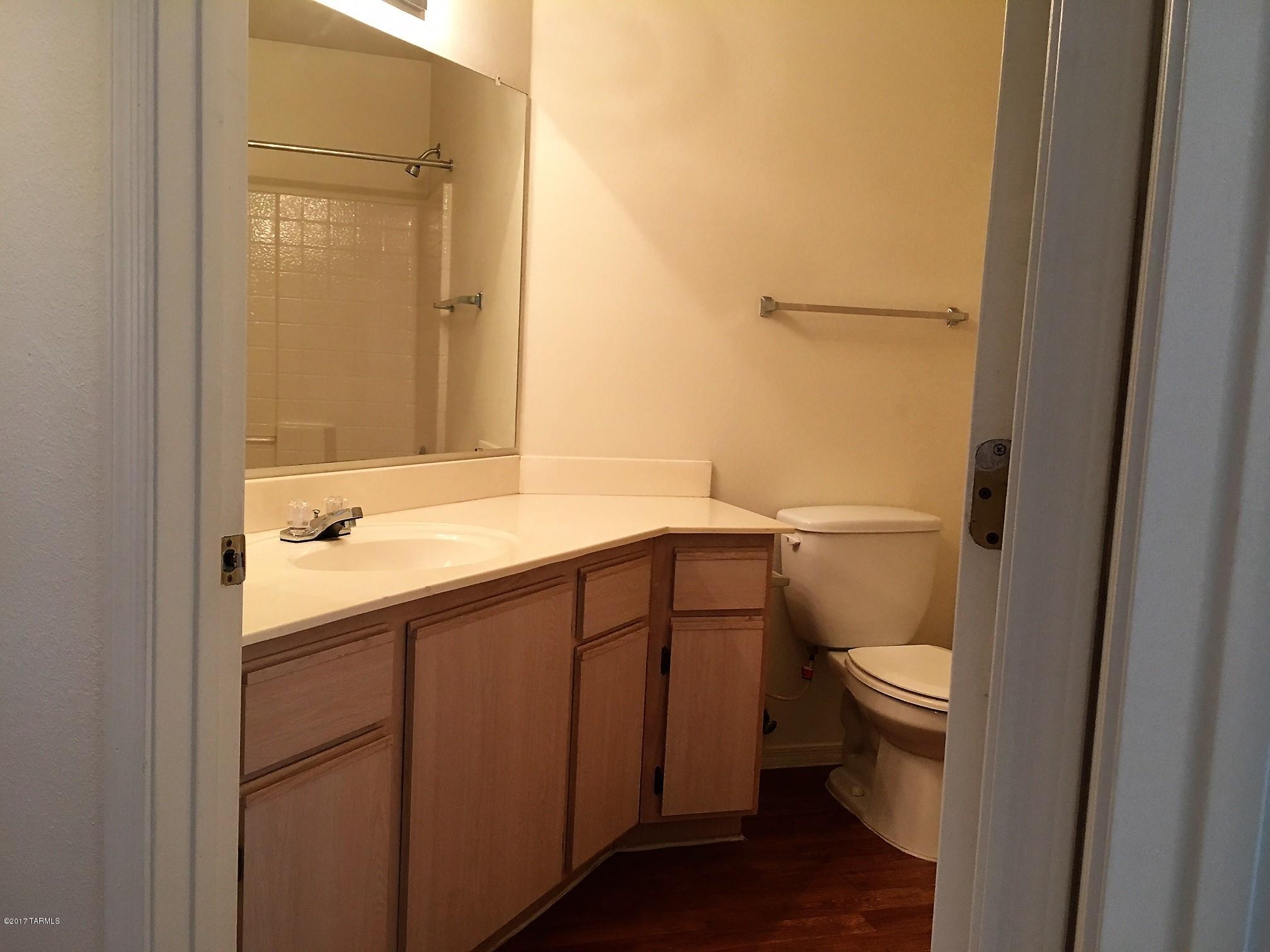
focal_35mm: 29
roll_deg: -1.9
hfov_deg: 61.7
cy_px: 476
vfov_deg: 48.2
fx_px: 1064
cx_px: 635
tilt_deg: -5.1
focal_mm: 4.15
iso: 100
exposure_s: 1/30
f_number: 2.2
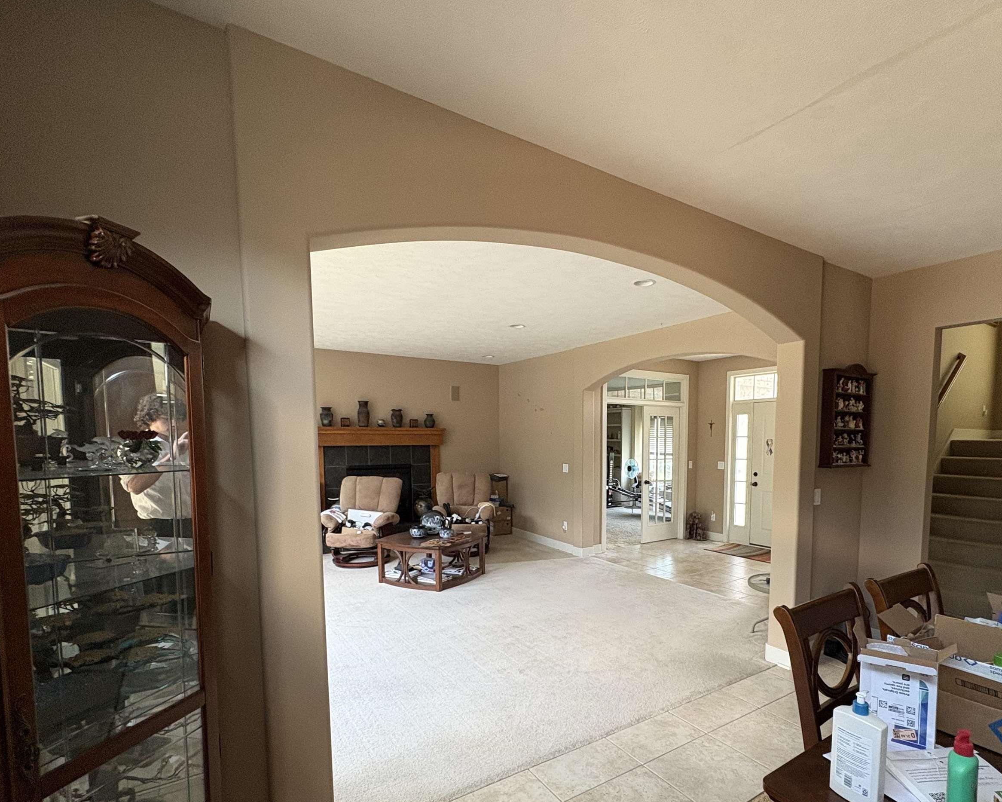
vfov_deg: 73.0
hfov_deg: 85.8
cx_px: 574
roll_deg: -0.5
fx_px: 534
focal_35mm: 18
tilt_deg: -4.7
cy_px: 484
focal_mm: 2.22
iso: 250
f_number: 2.2
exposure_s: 1/60
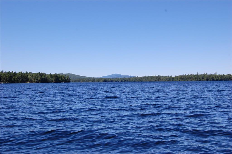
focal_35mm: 42
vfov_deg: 31.8
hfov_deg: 46.5
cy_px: 77
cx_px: 116
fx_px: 270
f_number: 9
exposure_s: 1/320
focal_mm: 28
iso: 200
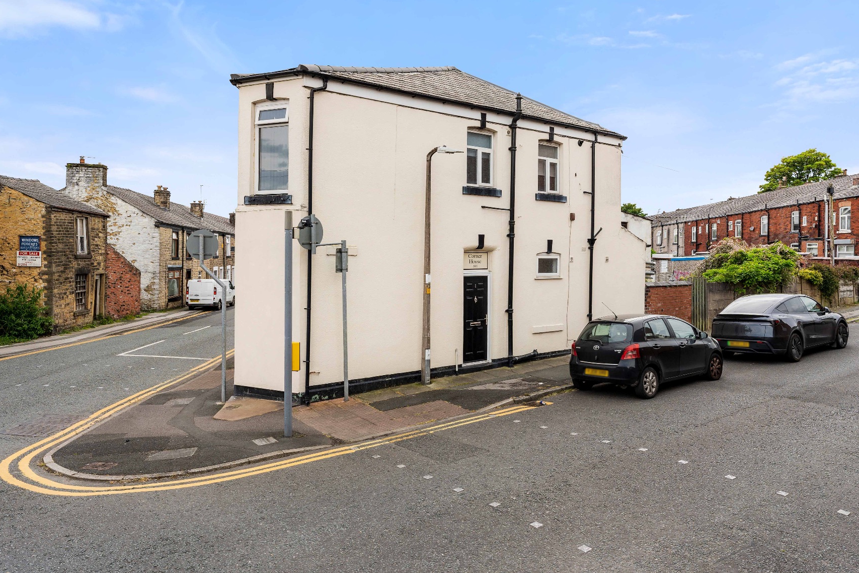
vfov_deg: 53.1
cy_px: 285
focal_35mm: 24
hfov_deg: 73.7
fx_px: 573
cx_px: 444
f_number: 8
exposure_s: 1/200
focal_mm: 20
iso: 125
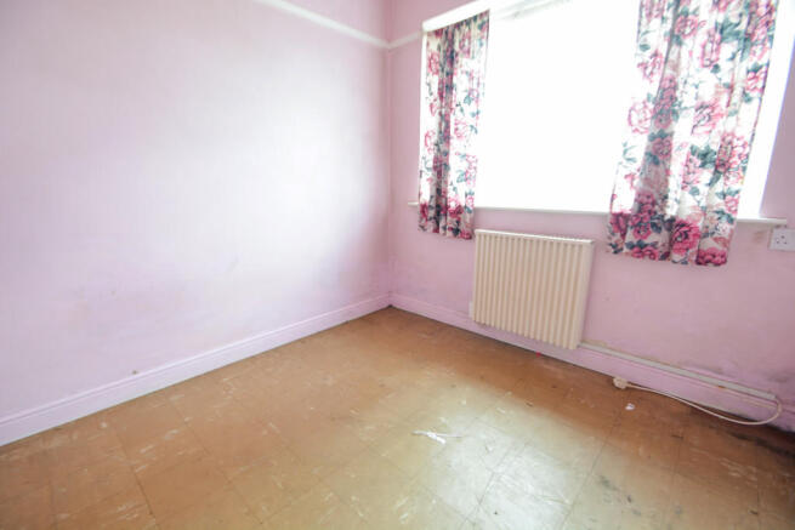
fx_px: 331
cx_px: 398
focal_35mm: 15
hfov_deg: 100.4
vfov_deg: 77.4
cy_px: 265
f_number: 3.5
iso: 320
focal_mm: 10
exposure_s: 1/5
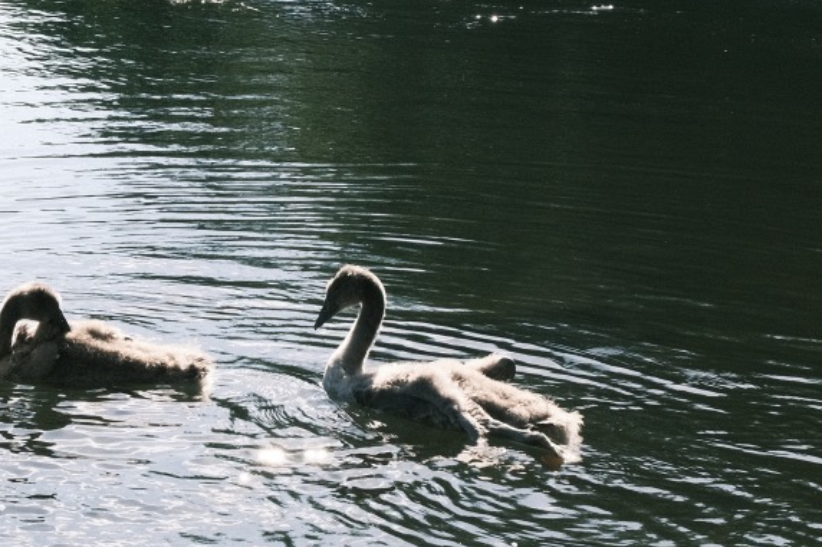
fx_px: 2739
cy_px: 125
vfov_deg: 11.4
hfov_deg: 16.9
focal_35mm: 120
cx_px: 106
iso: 640
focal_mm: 29.2
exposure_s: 1/280
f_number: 13
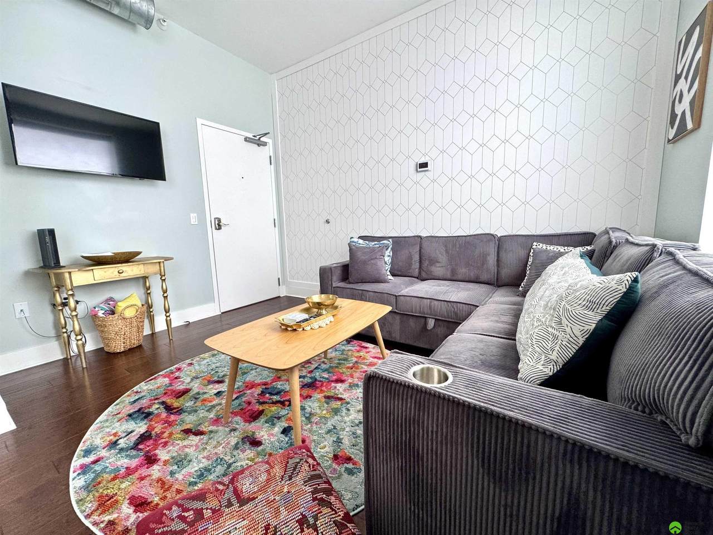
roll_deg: +1.6
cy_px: 268
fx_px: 288
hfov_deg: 102.1
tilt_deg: -9.0
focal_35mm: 14
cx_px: 356
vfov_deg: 85.7
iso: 160
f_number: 2.2
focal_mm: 2.22
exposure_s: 1/99
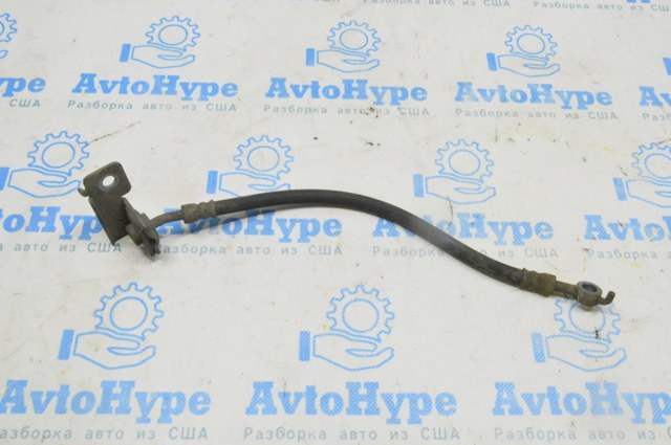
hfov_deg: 53.2
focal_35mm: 36
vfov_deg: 36.8
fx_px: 670
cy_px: 222
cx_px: 336
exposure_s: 1/20
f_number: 20
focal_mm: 24
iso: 6400
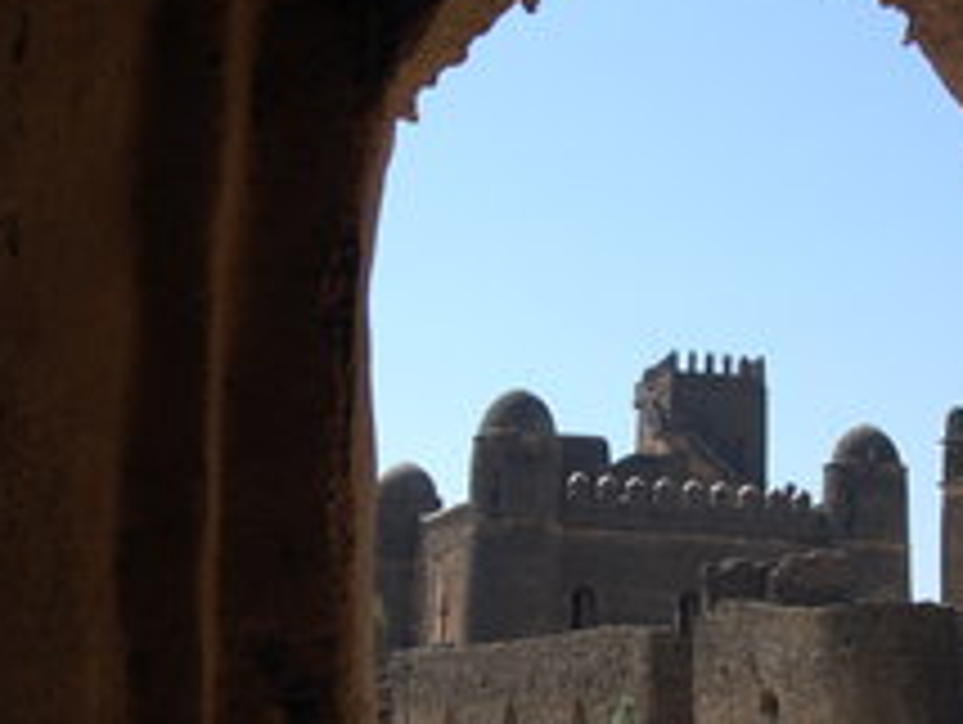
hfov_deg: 27.4
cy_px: 495
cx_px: 706
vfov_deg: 21.0
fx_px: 1950
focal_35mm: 70
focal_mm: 26
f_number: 8
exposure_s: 1/250
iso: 200
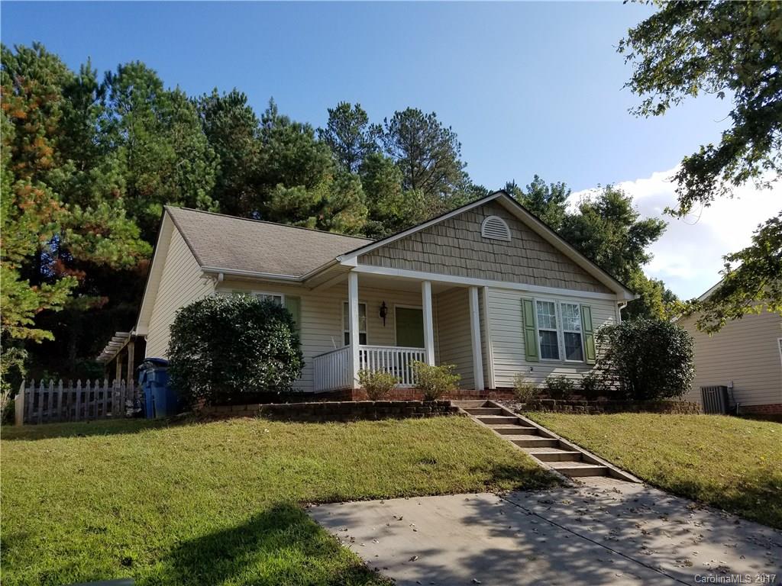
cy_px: 293
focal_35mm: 26
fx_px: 587
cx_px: 391
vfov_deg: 53.1
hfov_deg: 67.3
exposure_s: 1/2560
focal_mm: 4.2
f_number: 1.7
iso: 50
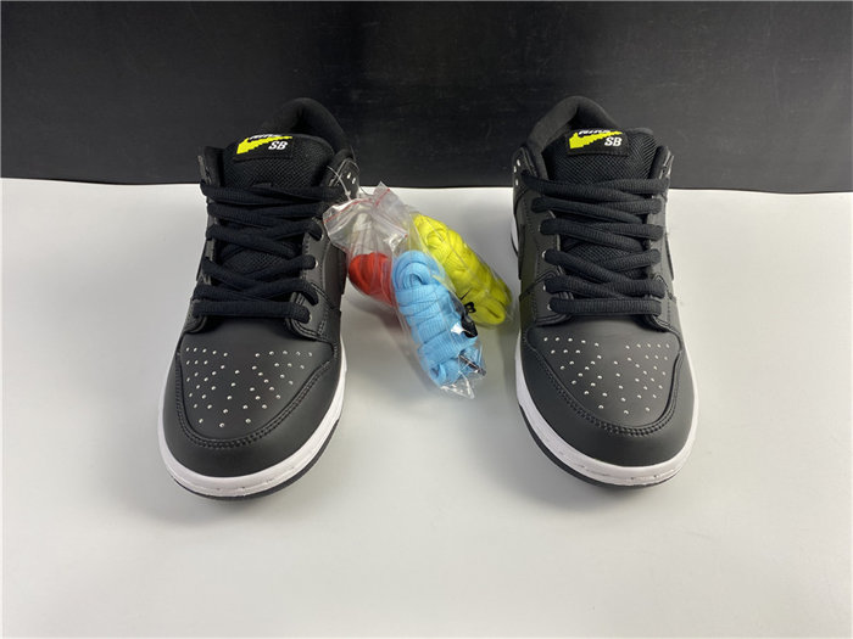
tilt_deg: -37.2
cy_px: 320
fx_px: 641
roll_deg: +0.5
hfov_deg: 67.3
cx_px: 426
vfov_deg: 53.1
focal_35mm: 26
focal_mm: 4.25
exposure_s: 1/100
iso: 50
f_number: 1.8
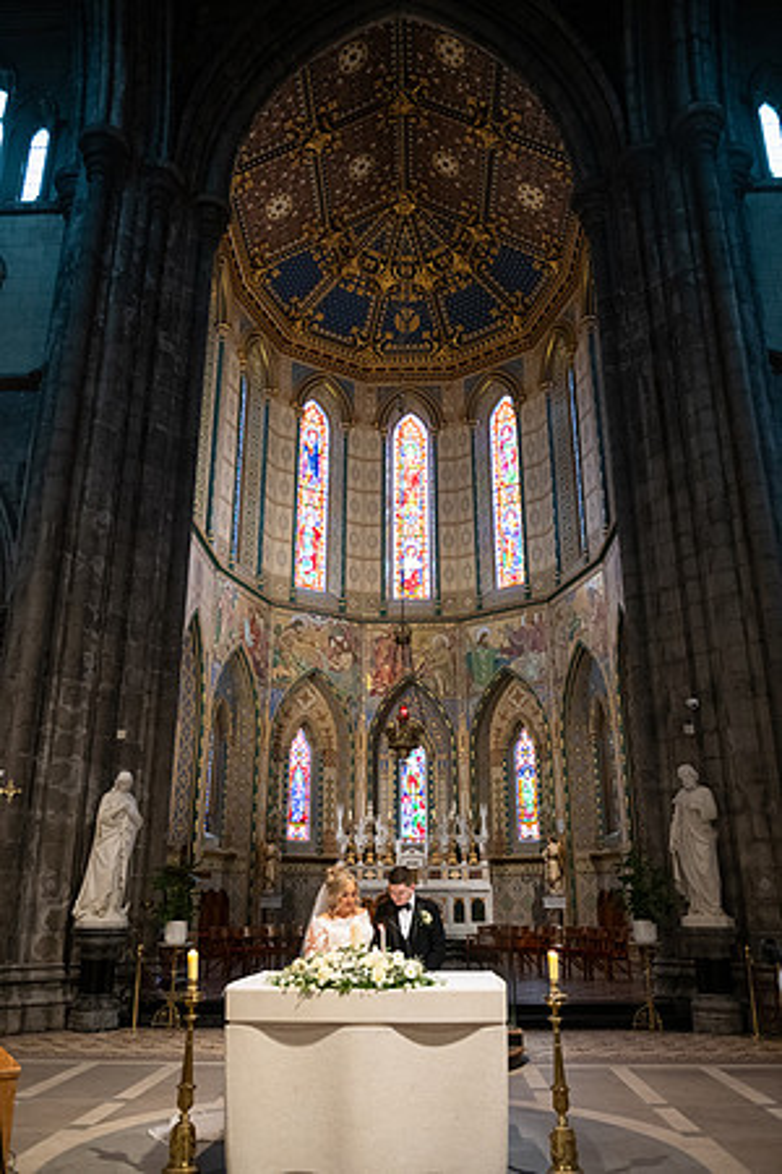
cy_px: 587
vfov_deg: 65.5
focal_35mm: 28
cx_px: 391
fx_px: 912
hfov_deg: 46.4
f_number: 3.5
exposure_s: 1/160
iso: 1250
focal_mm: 28
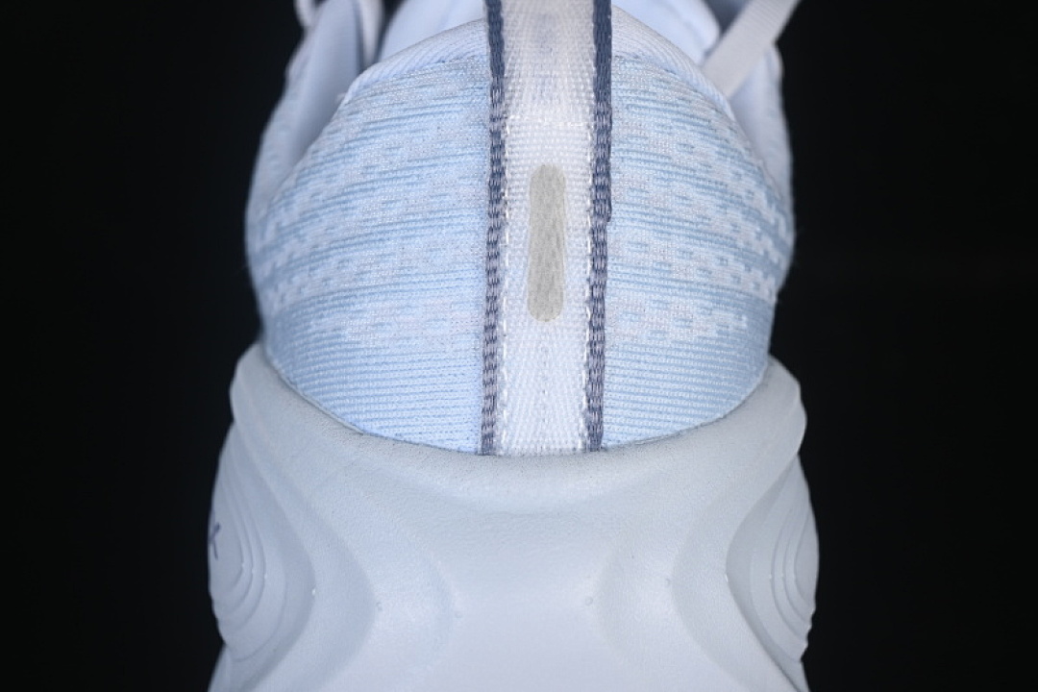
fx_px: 2162
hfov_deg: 27.0
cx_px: 519
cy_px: 346
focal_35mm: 75
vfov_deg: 18.2
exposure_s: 1/80
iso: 160
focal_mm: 50
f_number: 7.1
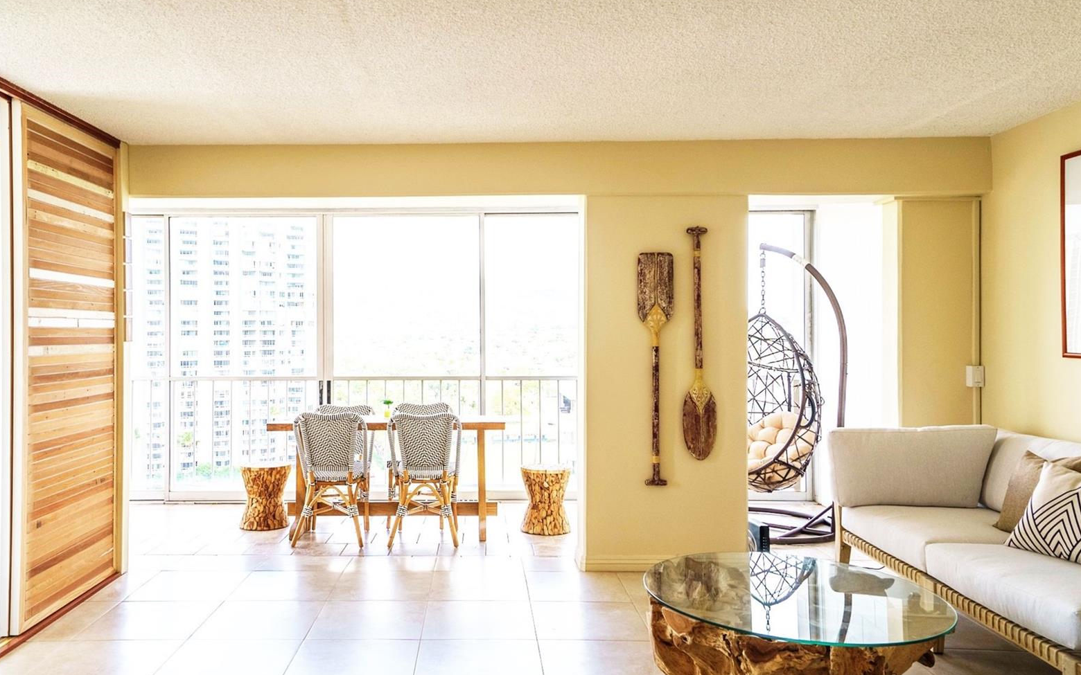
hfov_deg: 77.2
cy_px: 350
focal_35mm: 23
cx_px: 539
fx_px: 678
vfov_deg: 53.0
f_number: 7.1
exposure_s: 1/500
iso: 800
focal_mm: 22
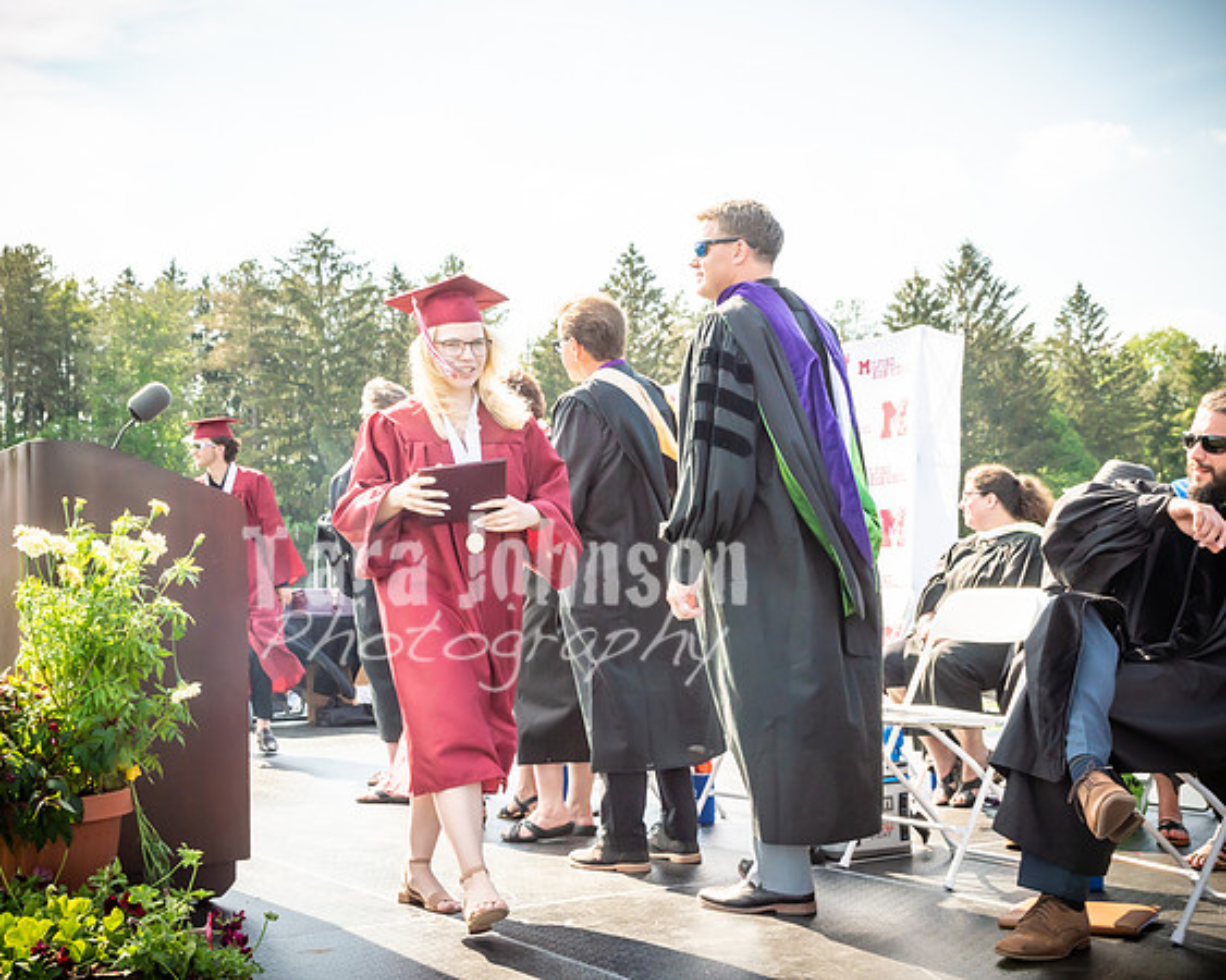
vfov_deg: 32.9
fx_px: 1657
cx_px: 613
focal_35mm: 46
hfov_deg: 40.6
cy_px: 490
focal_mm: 27
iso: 200
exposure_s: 1/500
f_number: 7.1
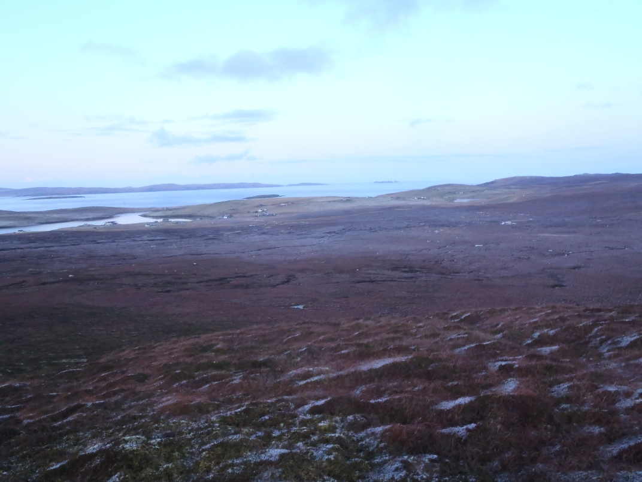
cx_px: 321
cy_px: 241
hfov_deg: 63.4
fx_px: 519
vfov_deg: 49.7
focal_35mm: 28
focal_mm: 5
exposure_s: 1/30
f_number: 3.5
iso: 125
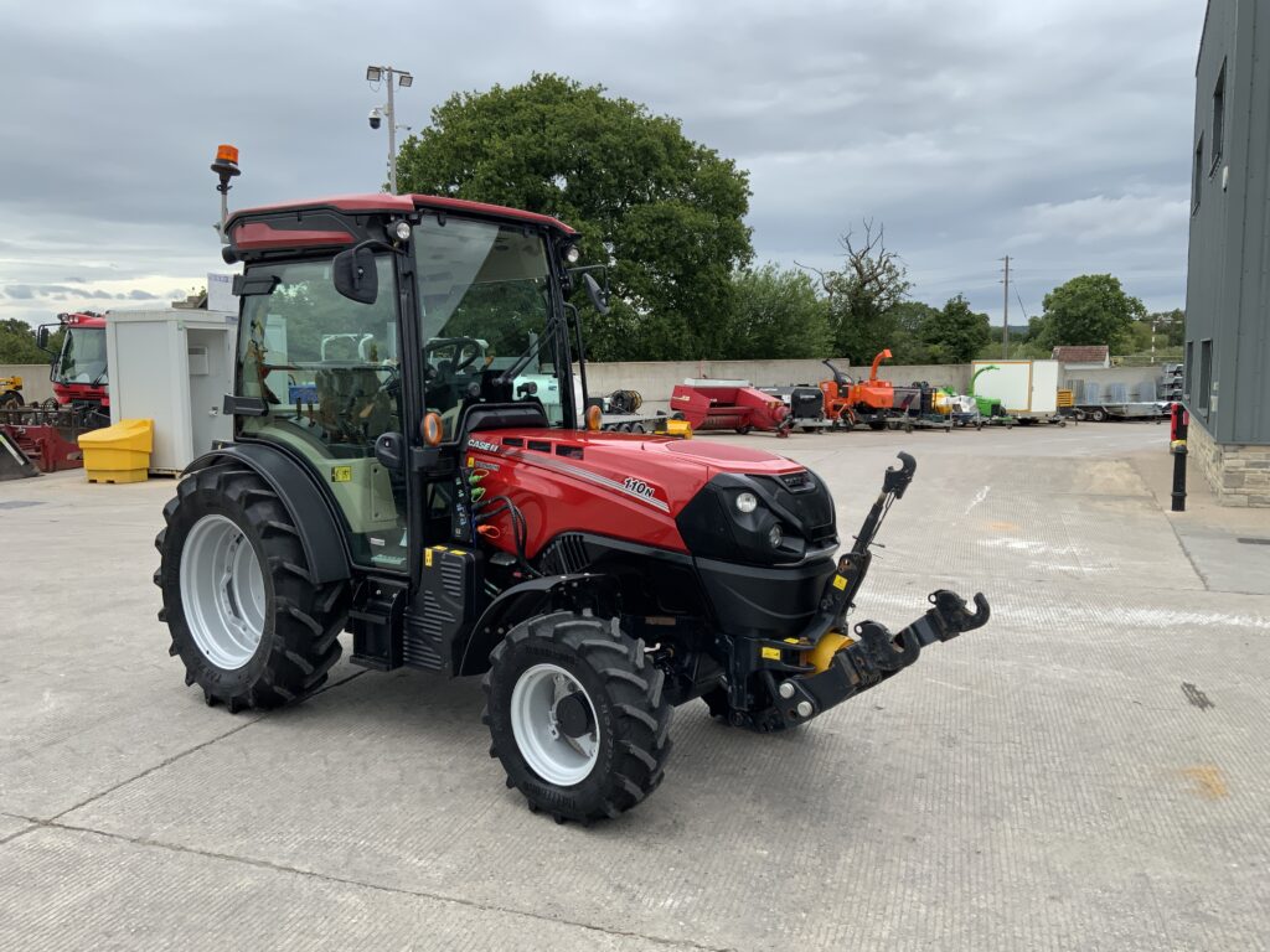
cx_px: 635
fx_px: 1064
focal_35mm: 29
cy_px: 476
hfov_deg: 61.7
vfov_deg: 48.2
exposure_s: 1/804
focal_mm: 3
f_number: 1.8
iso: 16
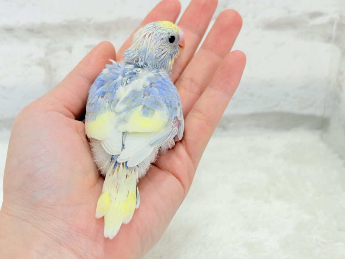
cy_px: 130
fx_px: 518
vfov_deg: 28.0
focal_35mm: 52
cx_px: 172
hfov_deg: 36.8
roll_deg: +1.2
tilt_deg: -23.9
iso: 32
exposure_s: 1/50
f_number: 1.6
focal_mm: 5.96
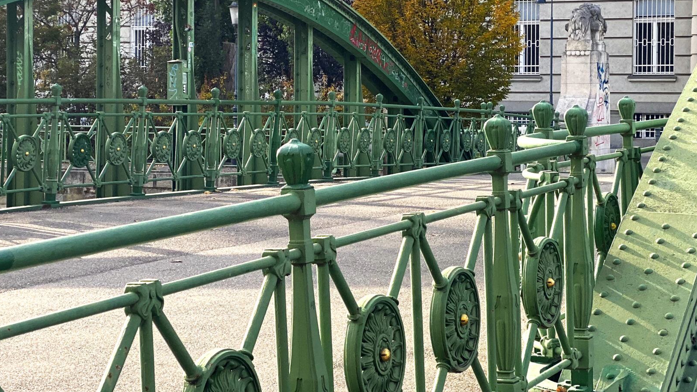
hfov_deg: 23.7
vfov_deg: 13.4
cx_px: 369
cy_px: 130
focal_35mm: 90
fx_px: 1663
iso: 20
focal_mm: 6
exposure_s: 1/448
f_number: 2
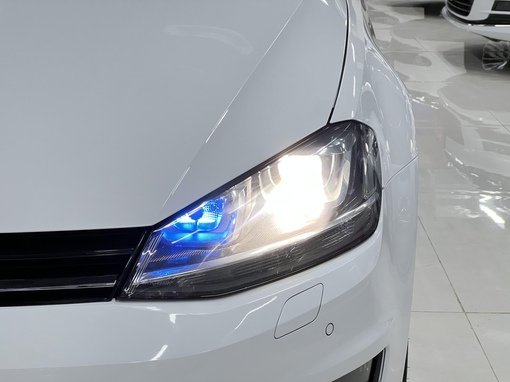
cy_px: 191
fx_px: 1134
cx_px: 255
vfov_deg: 19.1
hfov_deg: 25.3
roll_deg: -0.7
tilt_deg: -15.4
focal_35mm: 77
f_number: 2.8
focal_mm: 9
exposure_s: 1/100
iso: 320
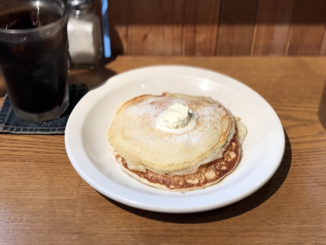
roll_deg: -0.5
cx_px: 163
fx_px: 490
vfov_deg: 28.0
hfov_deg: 36.8
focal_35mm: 52
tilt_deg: -40.0
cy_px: 122
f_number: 2.4
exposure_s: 1/50
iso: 40
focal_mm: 6
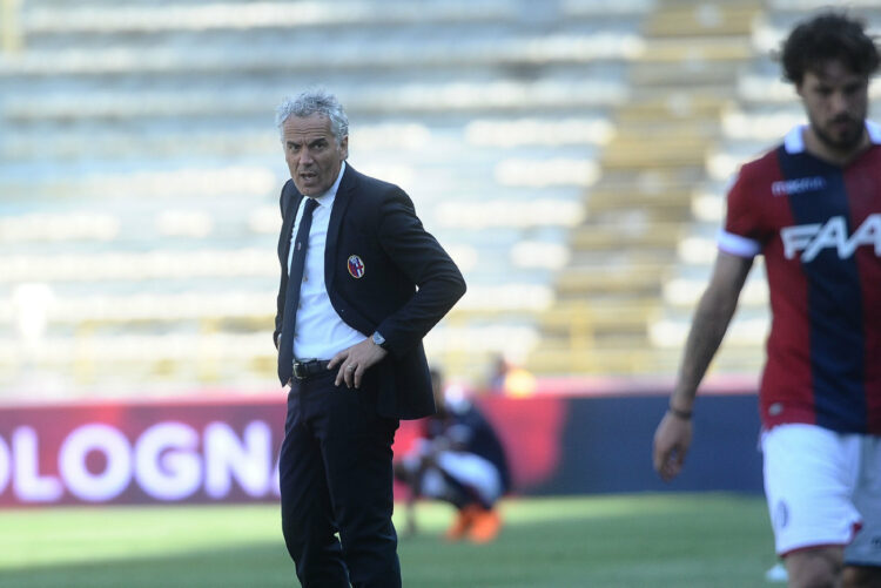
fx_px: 12243
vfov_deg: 2.8
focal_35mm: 500
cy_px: 294
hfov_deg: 4.1
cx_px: 440
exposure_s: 1/1250
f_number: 6.3
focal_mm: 500
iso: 1250
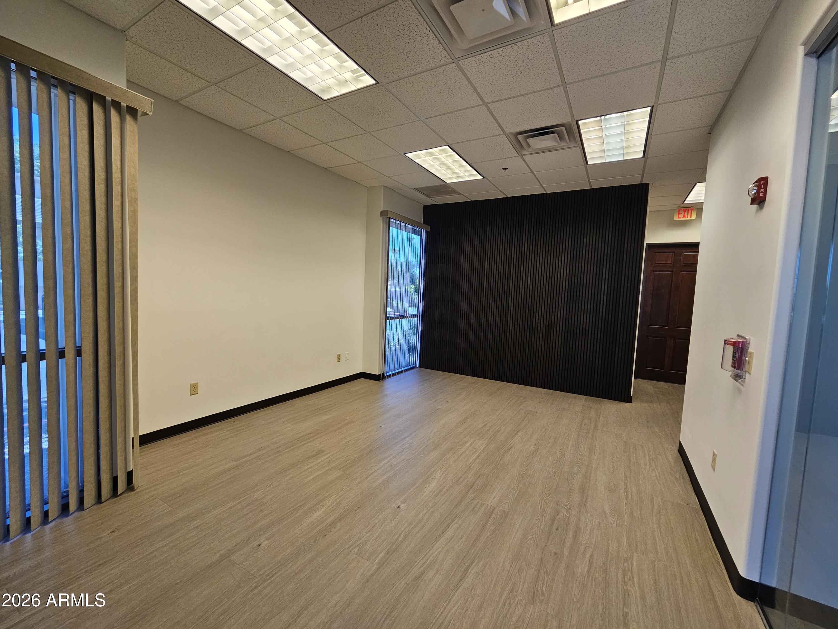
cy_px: 314
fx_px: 315
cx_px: 419
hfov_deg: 106.2
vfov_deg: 89.9
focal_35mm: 13
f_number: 2.2
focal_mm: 2.2
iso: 100
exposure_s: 1/60
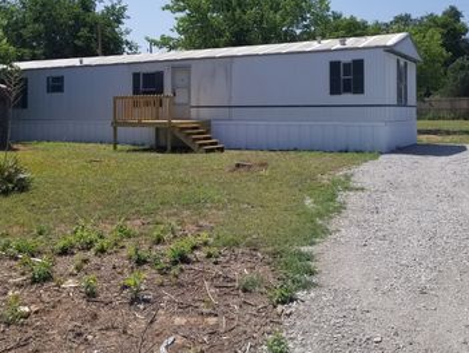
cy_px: 112
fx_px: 502
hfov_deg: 50.0
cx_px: 259
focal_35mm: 37
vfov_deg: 38.2
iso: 50
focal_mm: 4.25
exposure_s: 1/3432
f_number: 1.7
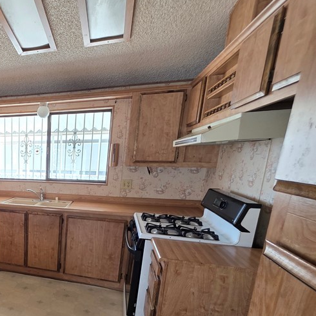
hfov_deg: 52.6
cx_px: 5
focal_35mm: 24
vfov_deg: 62.8
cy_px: 220
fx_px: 248
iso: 160
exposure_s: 1/60
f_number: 1.9
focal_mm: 2.2
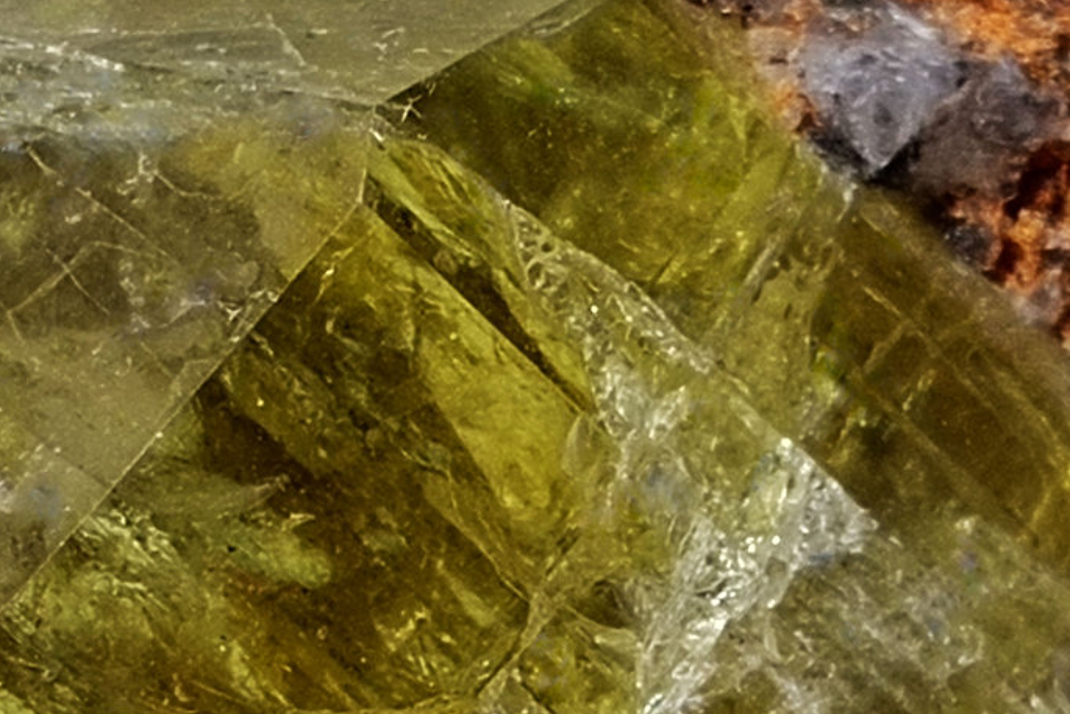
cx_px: 239
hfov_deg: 8.5
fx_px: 7224
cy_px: 497
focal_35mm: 243
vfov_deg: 5.7
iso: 279
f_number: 1.9
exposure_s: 1/100
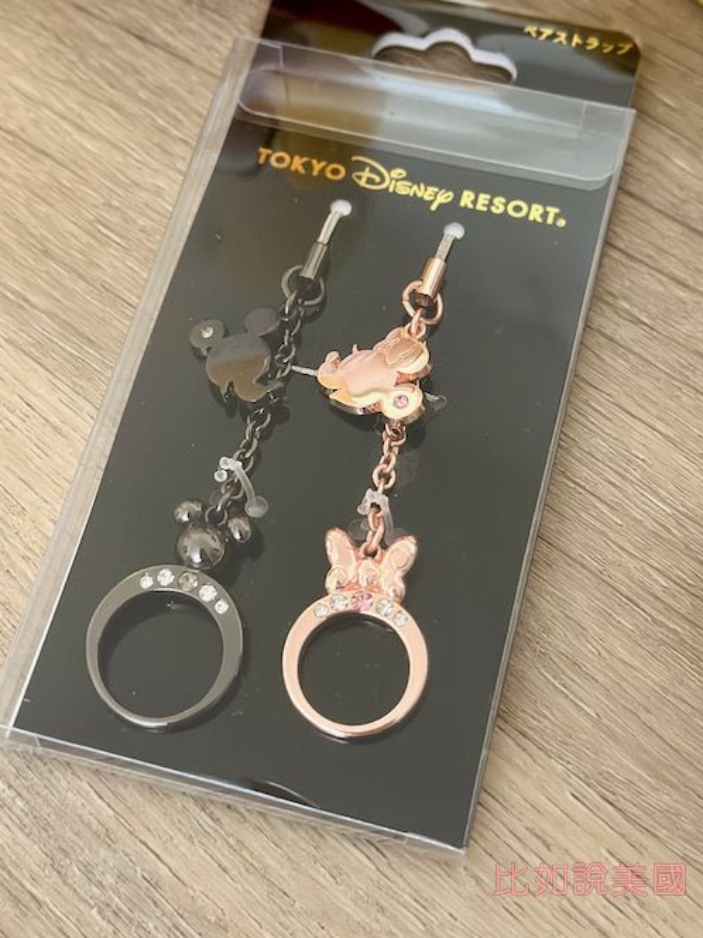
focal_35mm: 53
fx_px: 1437
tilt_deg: -64.7
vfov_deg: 36.2
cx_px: 349
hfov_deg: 27.5
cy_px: 432
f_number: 1.78
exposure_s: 1/30
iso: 800
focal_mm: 6.86
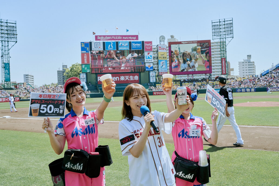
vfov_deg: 35.1
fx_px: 294
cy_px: 93
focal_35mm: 38
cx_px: 140
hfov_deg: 50.7
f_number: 8
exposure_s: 1/500
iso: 400
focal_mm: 38
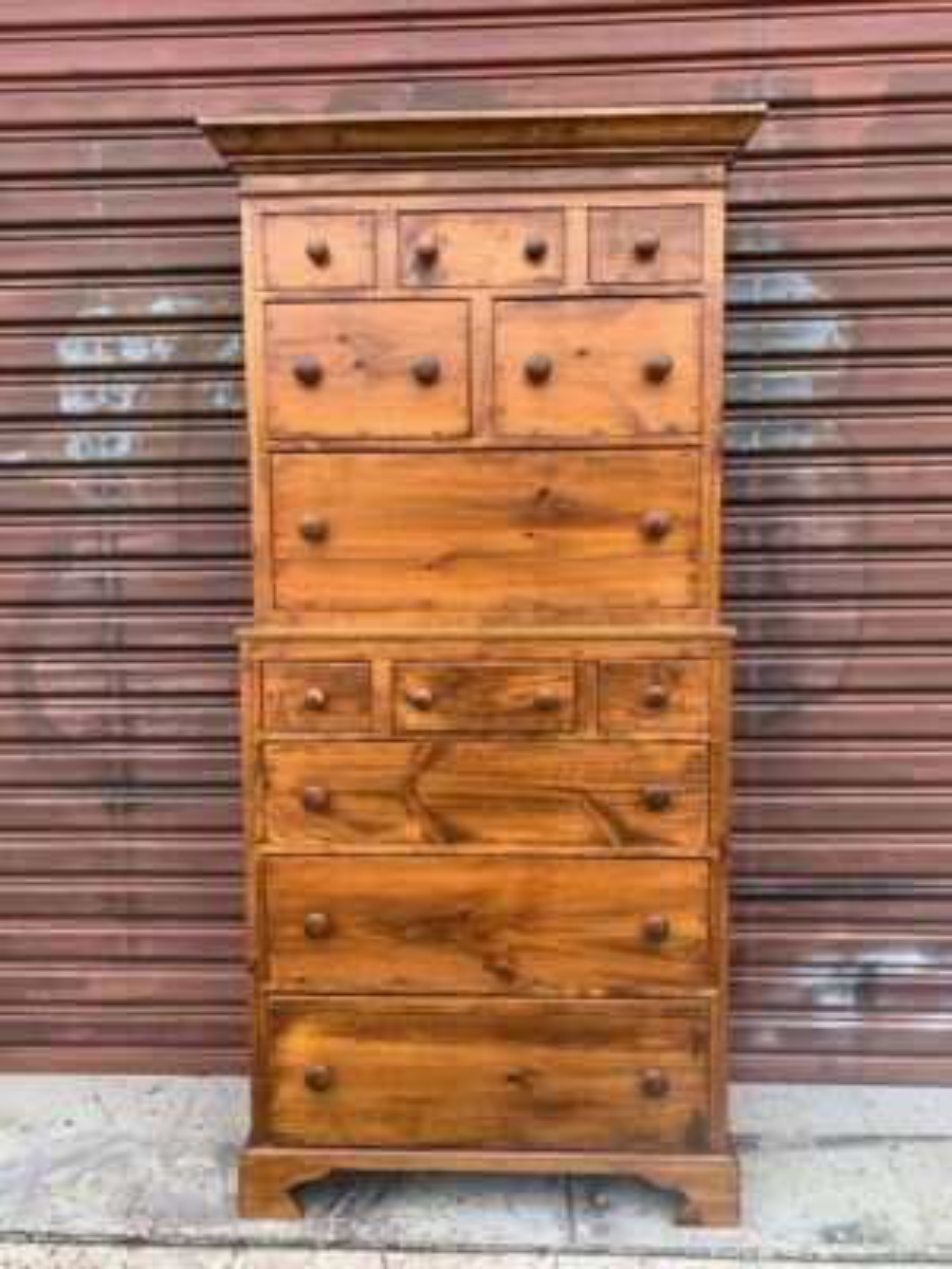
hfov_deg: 53.1
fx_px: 953
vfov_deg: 67.3
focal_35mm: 26
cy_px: 634
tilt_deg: -0.1
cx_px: 476
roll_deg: +0.2
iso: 25
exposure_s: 1/154
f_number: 1.8
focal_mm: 4.25
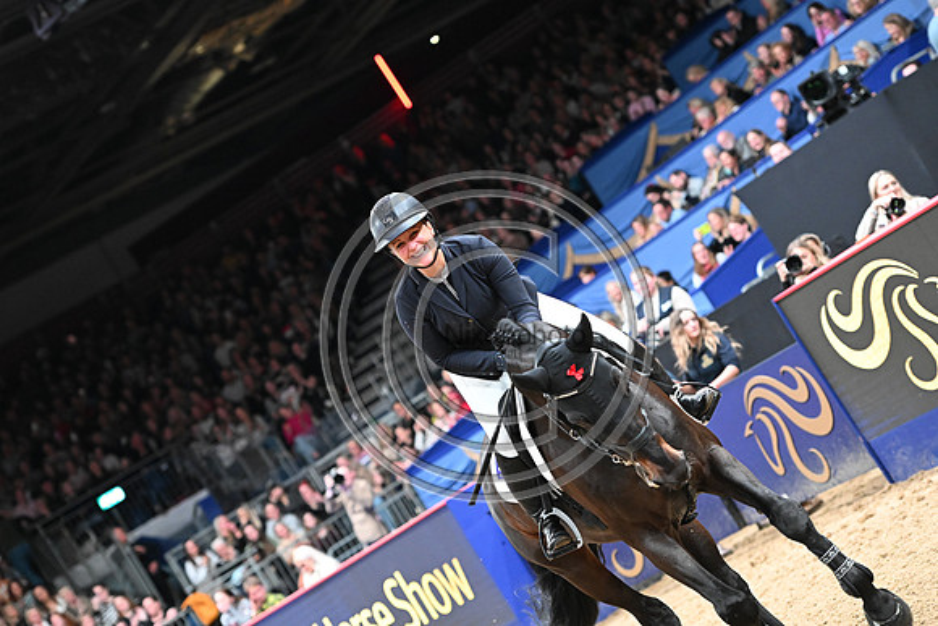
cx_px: 469
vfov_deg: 11.8
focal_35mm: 116
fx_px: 3023
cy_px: 313
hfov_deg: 17.6
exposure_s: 1/800
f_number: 3.5
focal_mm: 116
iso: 6400
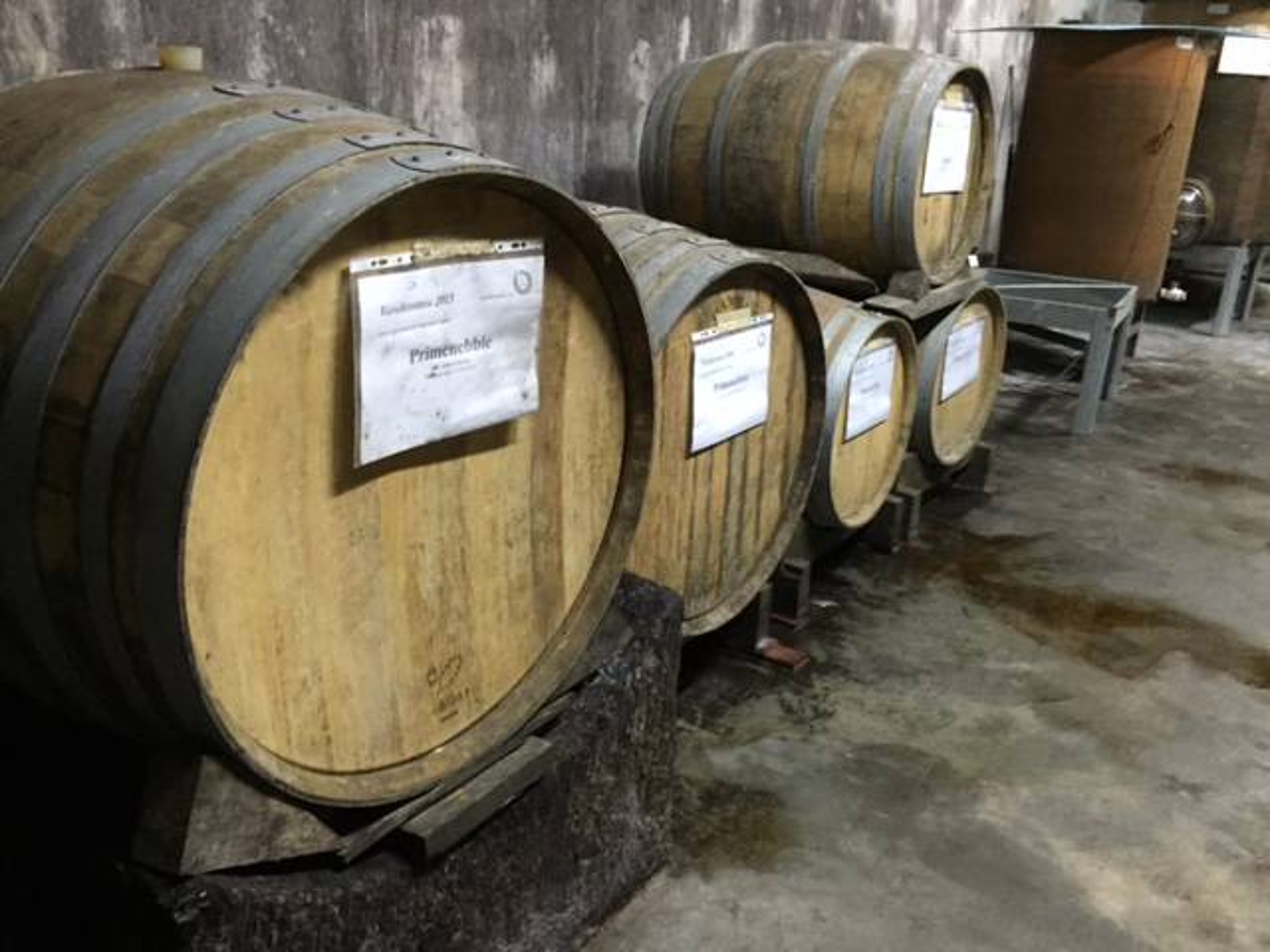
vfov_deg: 48.2
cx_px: 635
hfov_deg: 61.7
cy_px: 476
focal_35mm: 29
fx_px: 1064
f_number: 2.2
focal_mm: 4.15
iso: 250
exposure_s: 1/17
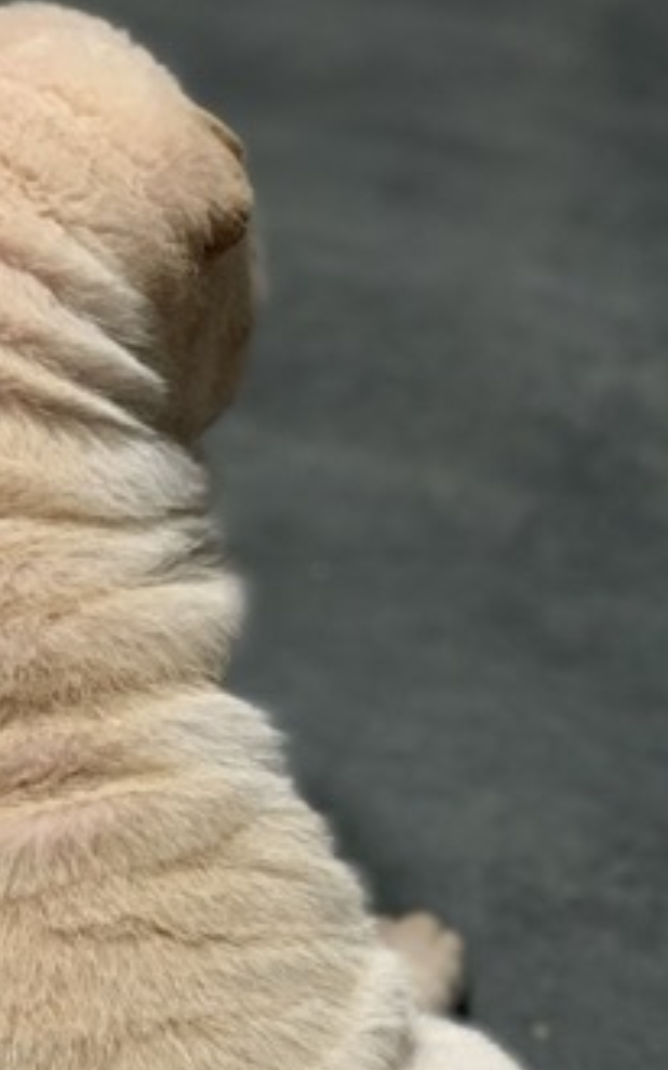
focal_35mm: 107
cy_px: 950
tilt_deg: -38.1
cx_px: 152
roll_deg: -4.5
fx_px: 3119
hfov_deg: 12.2
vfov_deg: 19.1
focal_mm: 6
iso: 250
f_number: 2.4
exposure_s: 1/60
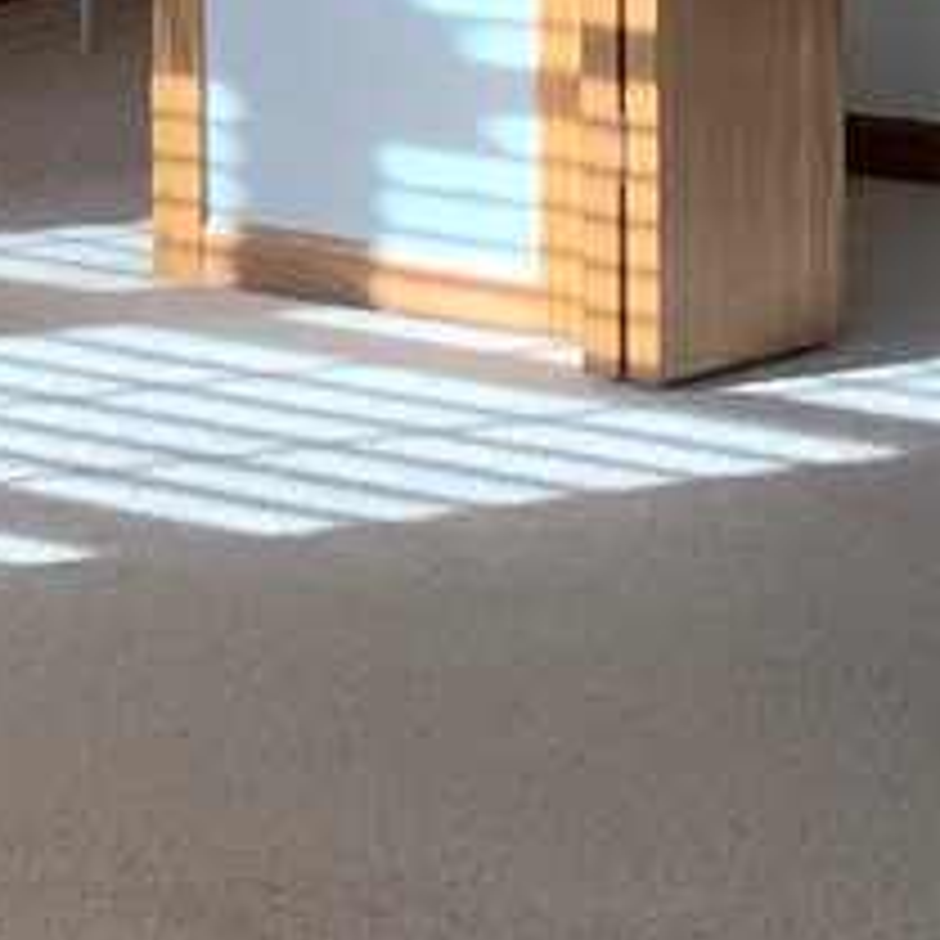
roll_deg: +1.1
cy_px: -720
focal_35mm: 158
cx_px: -747
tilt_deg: -3.0
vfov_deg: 10.4
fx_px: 4854
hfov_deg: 10.4
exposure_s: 1/121
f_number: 1.8
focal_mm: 4.25
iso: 64
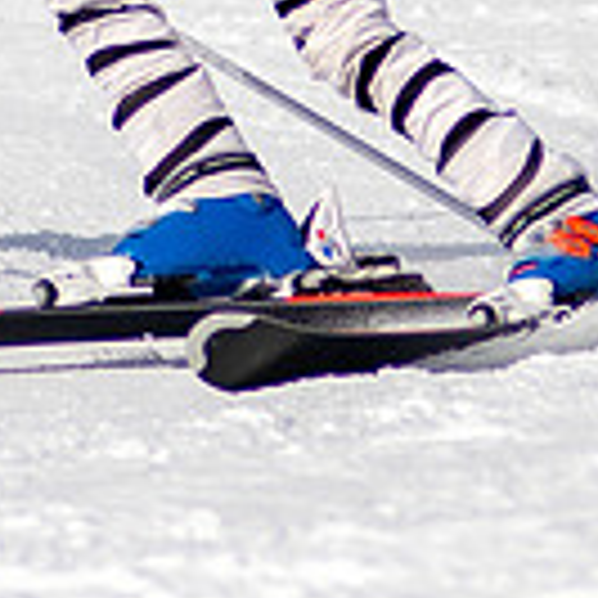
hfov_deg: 0.8
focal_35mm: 2246
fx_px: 43897
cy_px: -240
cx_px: 237
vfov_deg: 0.8
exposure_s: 1/6400
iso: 100
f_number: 2.8
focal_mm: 300
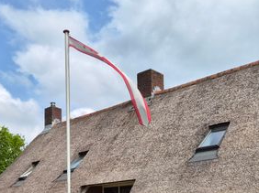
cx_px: 119
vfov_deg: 27.6
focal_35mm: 49
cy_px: 202
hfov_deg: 38.9
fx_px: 366
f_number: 1.8
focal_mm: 5.4
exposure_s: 1/4896
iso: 80
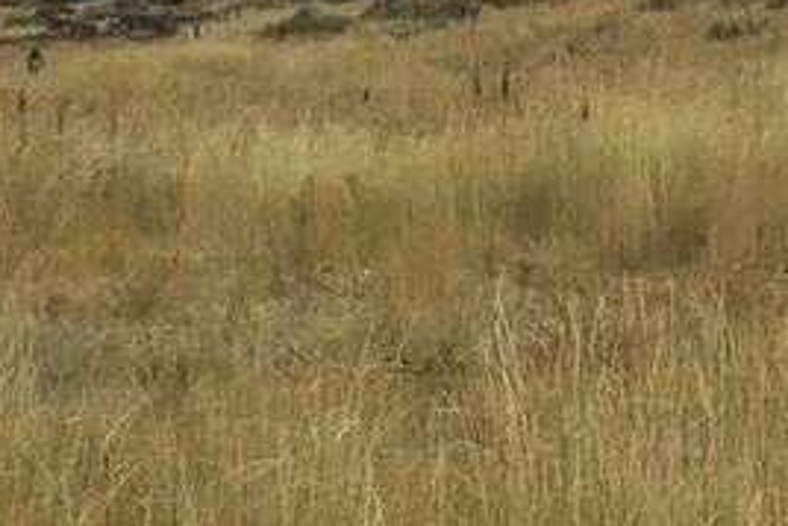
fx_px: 8419
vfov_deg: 3.6
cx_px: -742
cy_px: 79
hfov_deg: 5.3
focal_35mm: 384
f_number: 9
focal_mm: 60.7
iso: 5000
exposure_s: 2.5
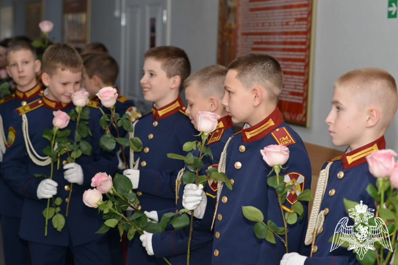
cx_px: 199
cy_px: 132
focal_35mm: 85
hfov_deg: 23.9
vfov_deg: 16.1
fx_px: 940
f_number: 3.5
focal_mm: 85
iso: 640
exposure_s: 1/250
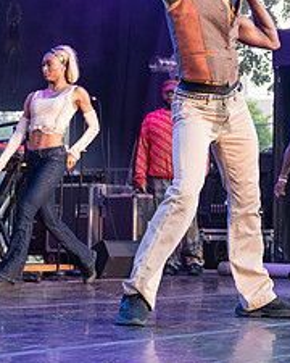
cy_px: 104
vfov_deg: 20.7
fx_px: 987
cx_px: 221
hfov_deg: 16.6
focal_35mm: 92
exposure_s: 1/800
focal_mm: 38
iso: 2000
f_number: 3.2
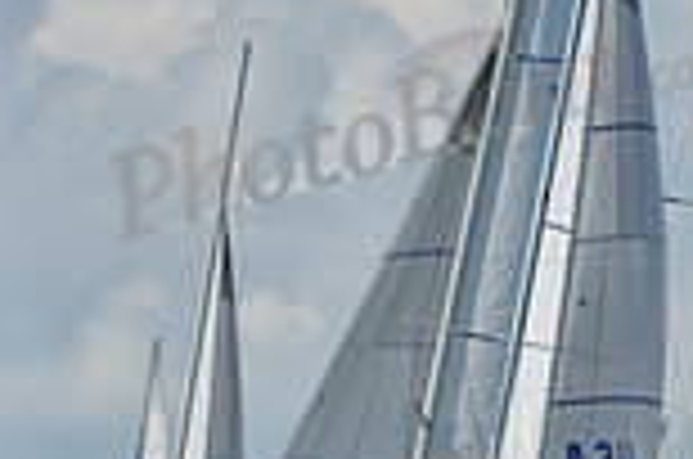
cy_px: 709
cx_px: 981
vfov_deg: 1.4
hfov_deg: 2.2
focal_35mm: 944
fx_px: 18134
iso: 200
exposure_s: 1/1250
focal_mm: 250
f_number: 6.3
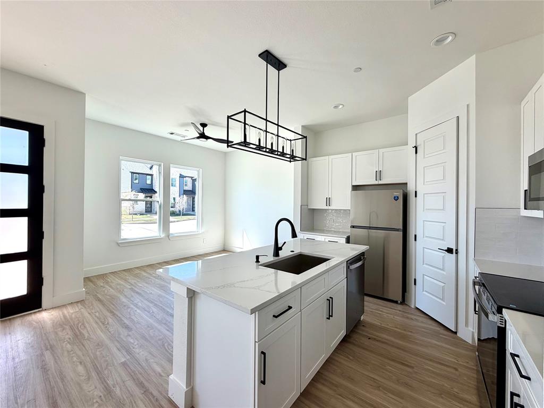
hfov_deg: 102.1
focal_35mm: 14
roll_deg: +0.3
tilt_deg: -0.1
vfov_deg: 85.7
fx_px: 220
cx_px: 272
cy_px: 204
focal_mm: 2.22
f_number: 2.2
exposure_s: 1/184
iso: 40
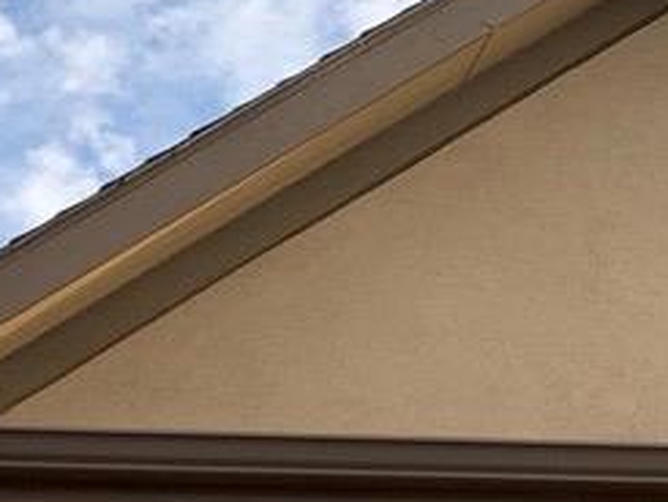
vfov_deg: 10.3
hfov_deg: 13.9
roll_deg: +1.5
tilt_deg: +19.4
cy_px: 887
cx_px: -196
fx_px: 2626
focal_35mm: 136
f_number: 1.8
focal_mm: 4.25
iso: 25
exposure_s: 1/317
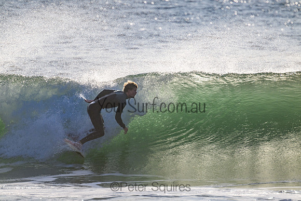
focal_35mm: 800
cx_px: 150
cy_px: 100
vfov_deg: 1.7
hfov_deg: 2.6
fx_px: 6690
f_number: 11
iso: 800
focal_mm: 800
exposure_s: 1/2000
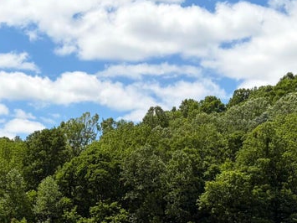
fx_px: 858
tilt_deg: +2.4
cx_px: 72
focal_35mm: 100
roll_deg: -3.2
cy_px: 216
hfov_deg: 19.5
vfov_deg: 14.6
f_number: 1.6
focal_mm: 5.96
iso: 64
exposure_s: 1/5814
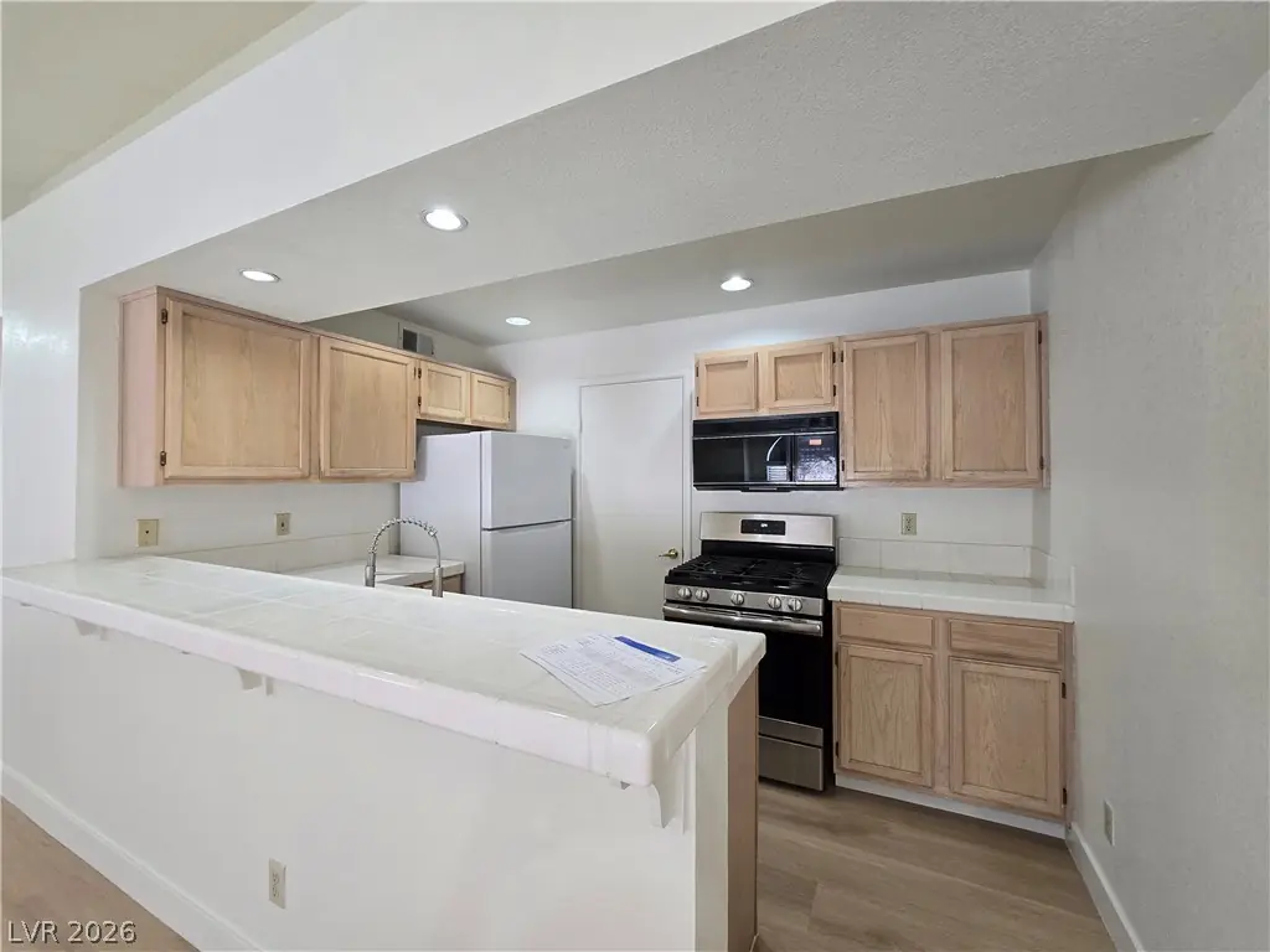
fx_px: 477
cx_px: 635
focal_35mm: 13
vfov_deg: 89.9
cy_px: 476
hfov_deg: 106.2
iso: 250
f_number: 2.2
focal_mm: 2.2
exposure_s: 1/60
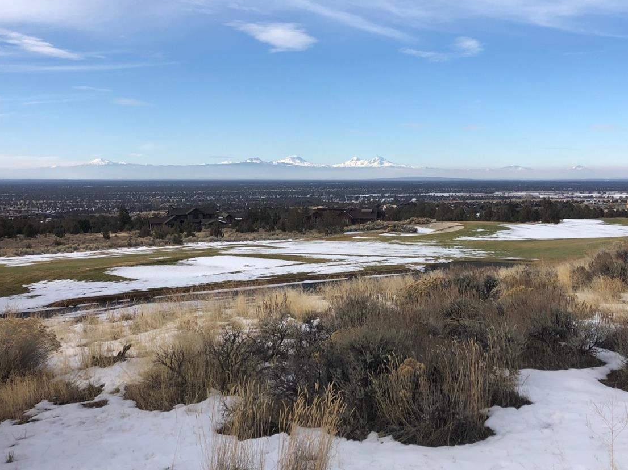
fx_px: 689
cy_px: 201
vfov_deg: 37.6
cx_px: 367
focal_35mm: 38
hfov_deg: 48.8
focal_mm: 4
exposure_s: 1/2404
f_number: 1.8
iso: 25
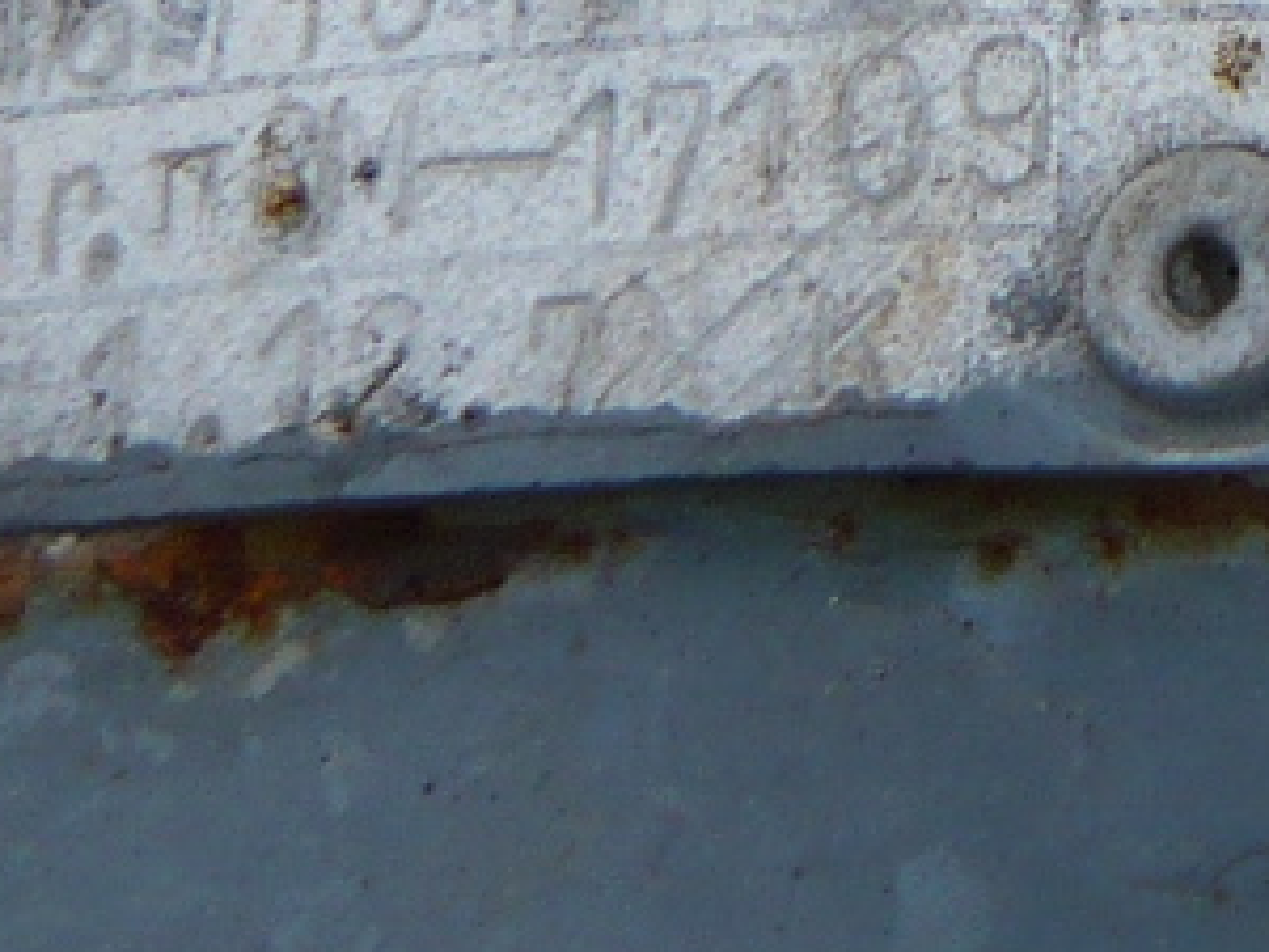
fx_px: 5939
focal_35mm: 162
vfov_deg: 8.6
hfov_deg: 11.4
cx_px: 2170
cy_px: -994
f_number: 2.8
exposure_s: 1/640
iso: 100
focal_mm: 4.6
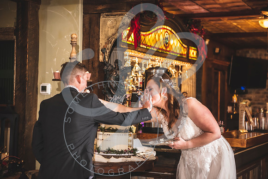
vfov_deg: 19.5
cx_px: 134
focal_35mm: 70
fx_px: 521
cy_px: 90
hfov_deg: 28.8
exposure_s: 1/100
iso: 1000
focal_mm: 70
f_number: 2.8
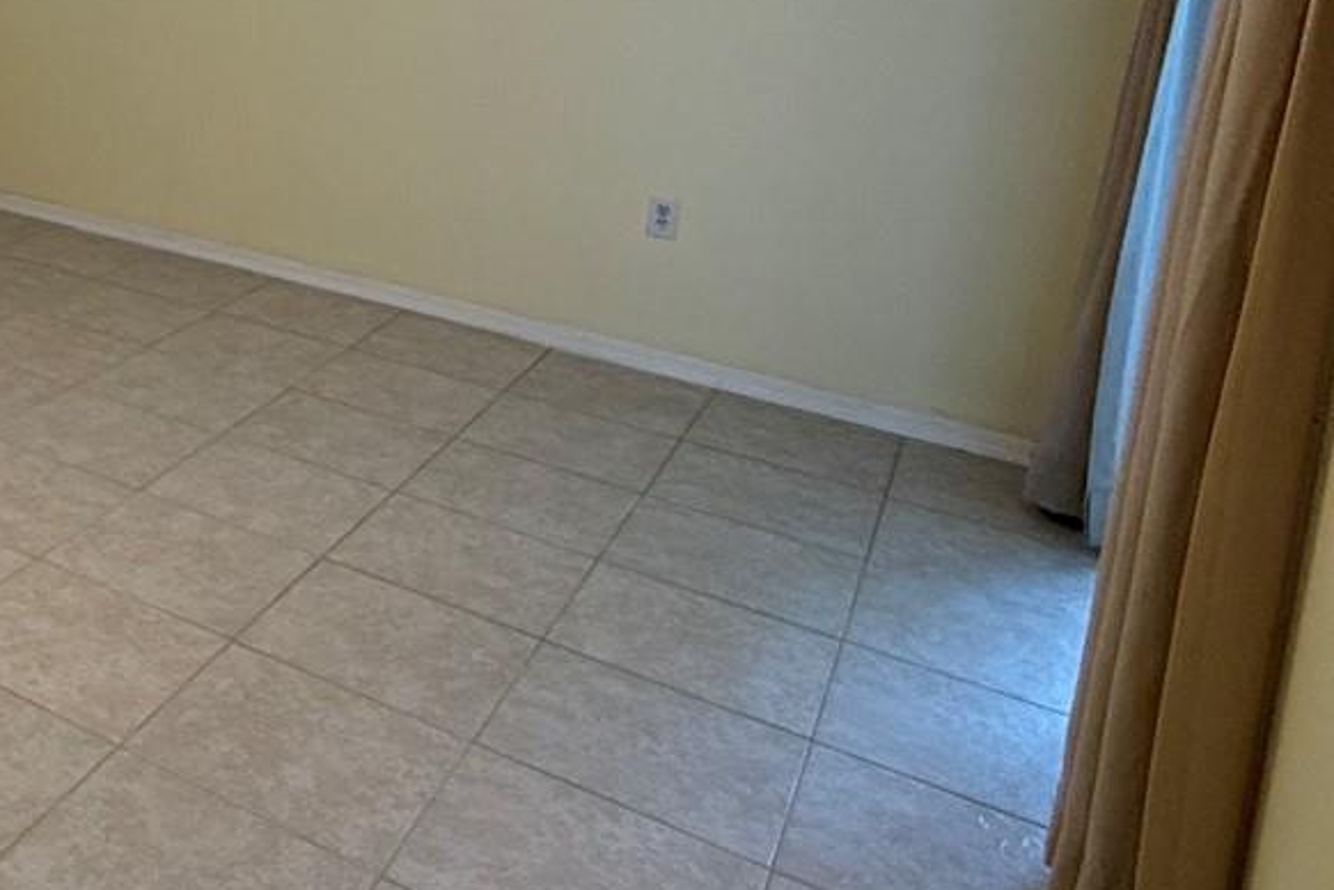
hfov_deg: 38.9
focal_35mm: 40
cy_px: 2
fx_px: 1482
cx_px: -170
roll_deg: -2.6
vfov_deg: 31.0
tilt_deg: -6.9
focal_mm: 2.22
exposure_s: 1/120
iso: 250
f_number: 2.2
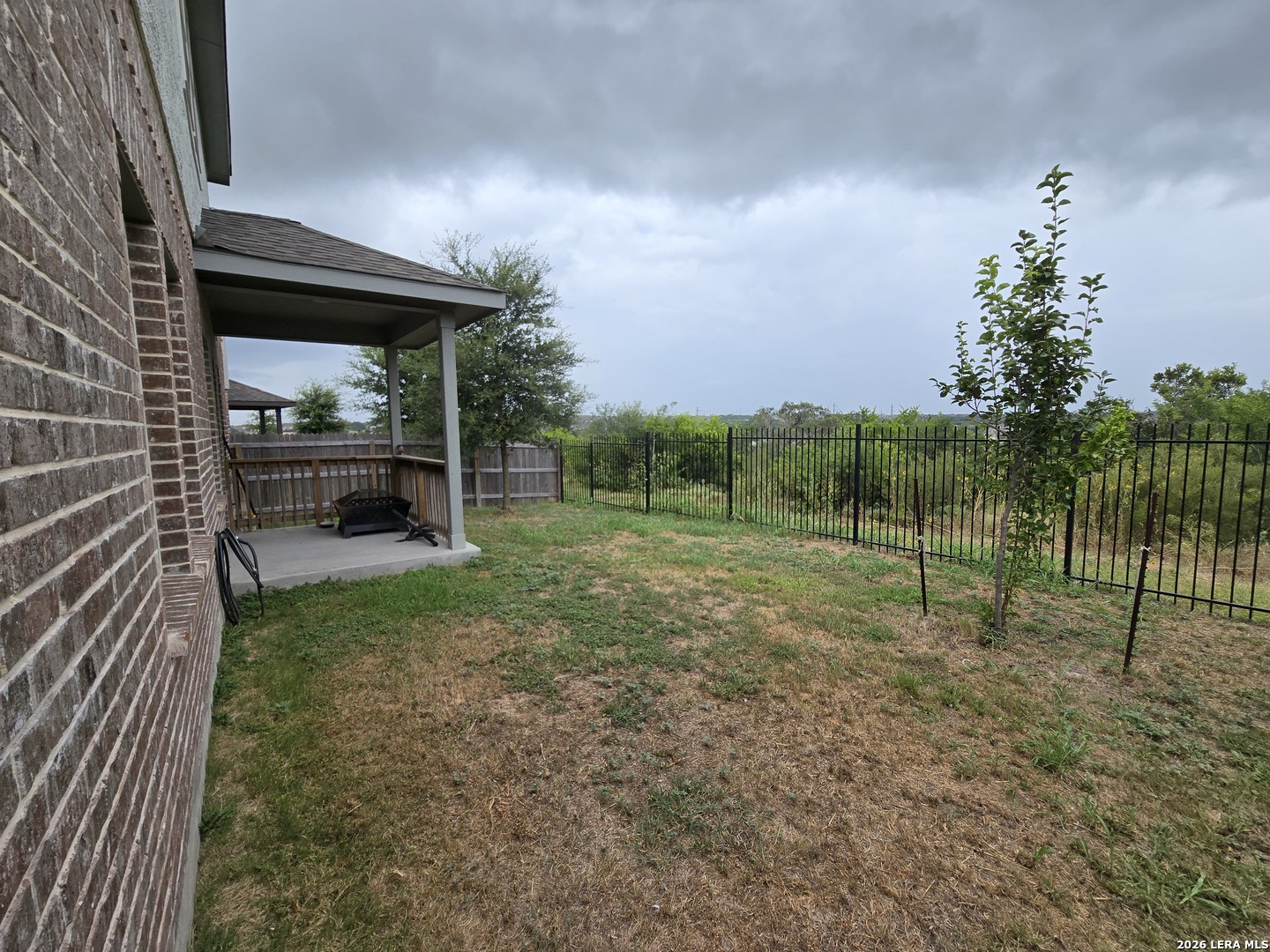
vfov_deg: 89.9
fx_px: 477
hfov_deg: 106.2
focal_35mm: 13
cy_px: 476
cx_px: 635
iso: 50
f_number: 2.2
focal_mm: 2.2
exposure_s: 1/809
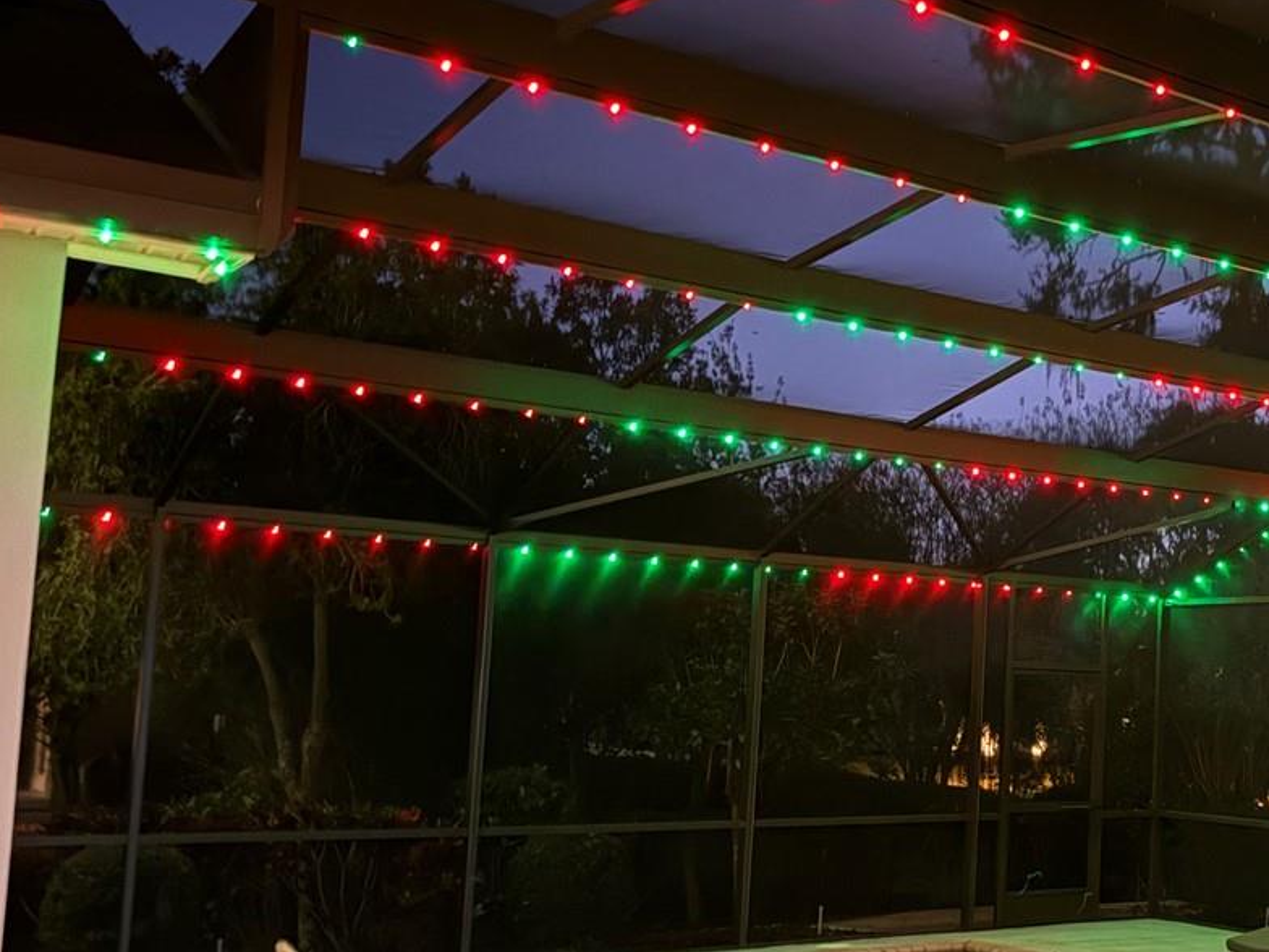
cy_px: 526
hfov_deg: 35.6
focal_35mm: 49
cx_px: 1230
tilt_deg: +4.3
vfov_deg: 29.7
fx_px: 1796
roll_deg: -1.3
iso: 3200
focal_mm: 6.76
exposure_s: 1/5
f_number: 1.78
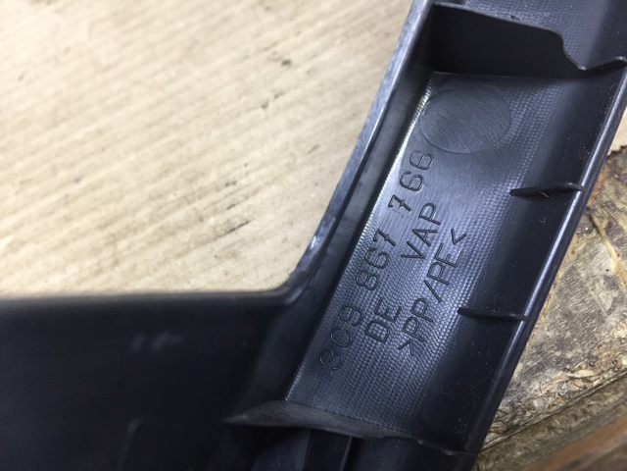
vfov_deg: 48.2
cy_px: 236
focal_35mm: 29
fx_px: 525
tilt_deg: -54.3
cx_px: 314
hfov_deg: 61.7
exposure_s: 1/33
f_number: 2.2
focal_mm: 4.15
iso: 160
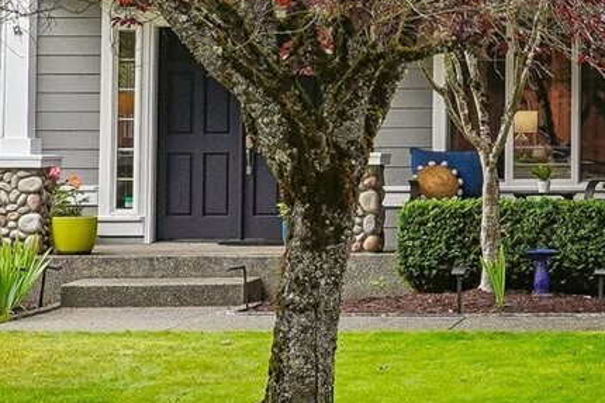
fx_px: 2586
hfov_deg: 12.9
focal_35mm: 154
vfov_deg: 8.8
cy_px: -25
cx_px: 787
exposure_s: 1/125
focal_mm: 26
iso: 320
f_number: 8
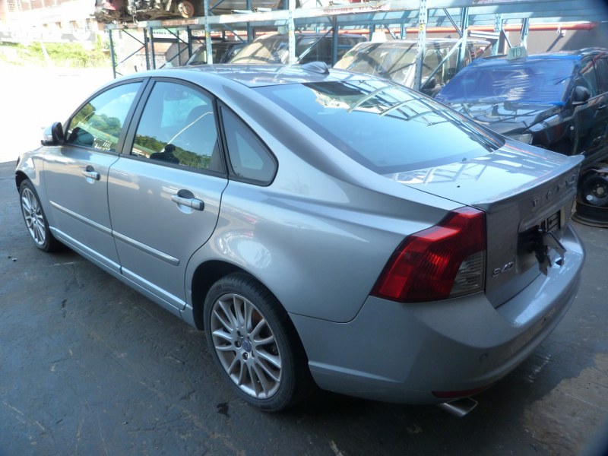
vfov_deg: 54.9
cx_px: 304
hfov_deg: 69.4
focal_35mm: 25
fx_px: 439
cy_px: 228
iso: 125
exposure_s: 1/100
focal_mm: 4.5
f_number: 2.8
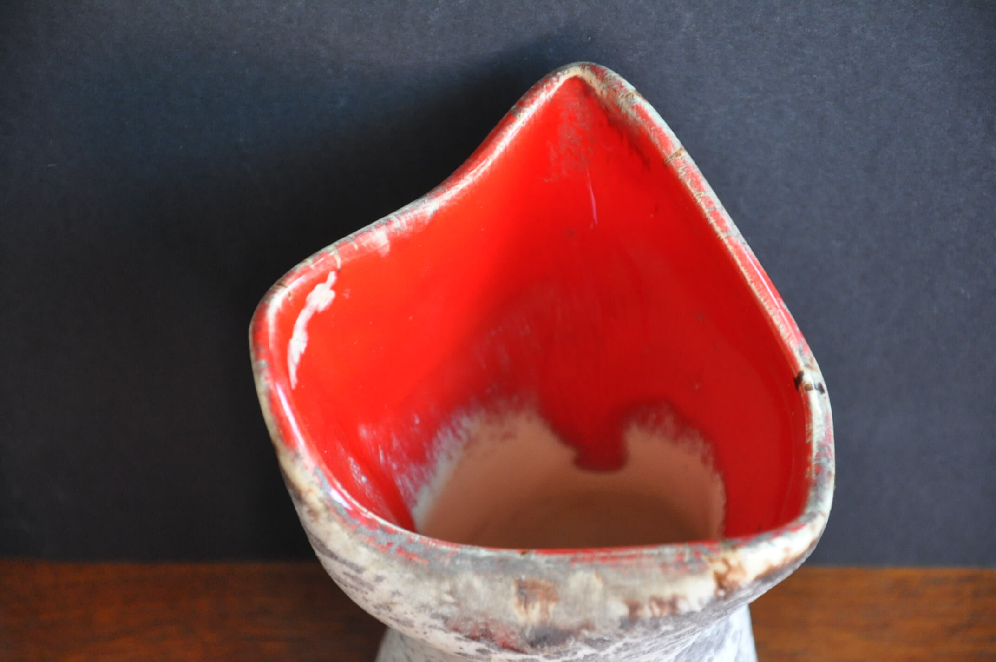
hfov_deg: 13.1
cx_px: 498
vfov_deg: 8.7
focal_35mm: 158
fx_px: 4352
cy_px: 331
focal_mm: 105
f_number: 5.6
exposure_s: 1/50
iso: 1600
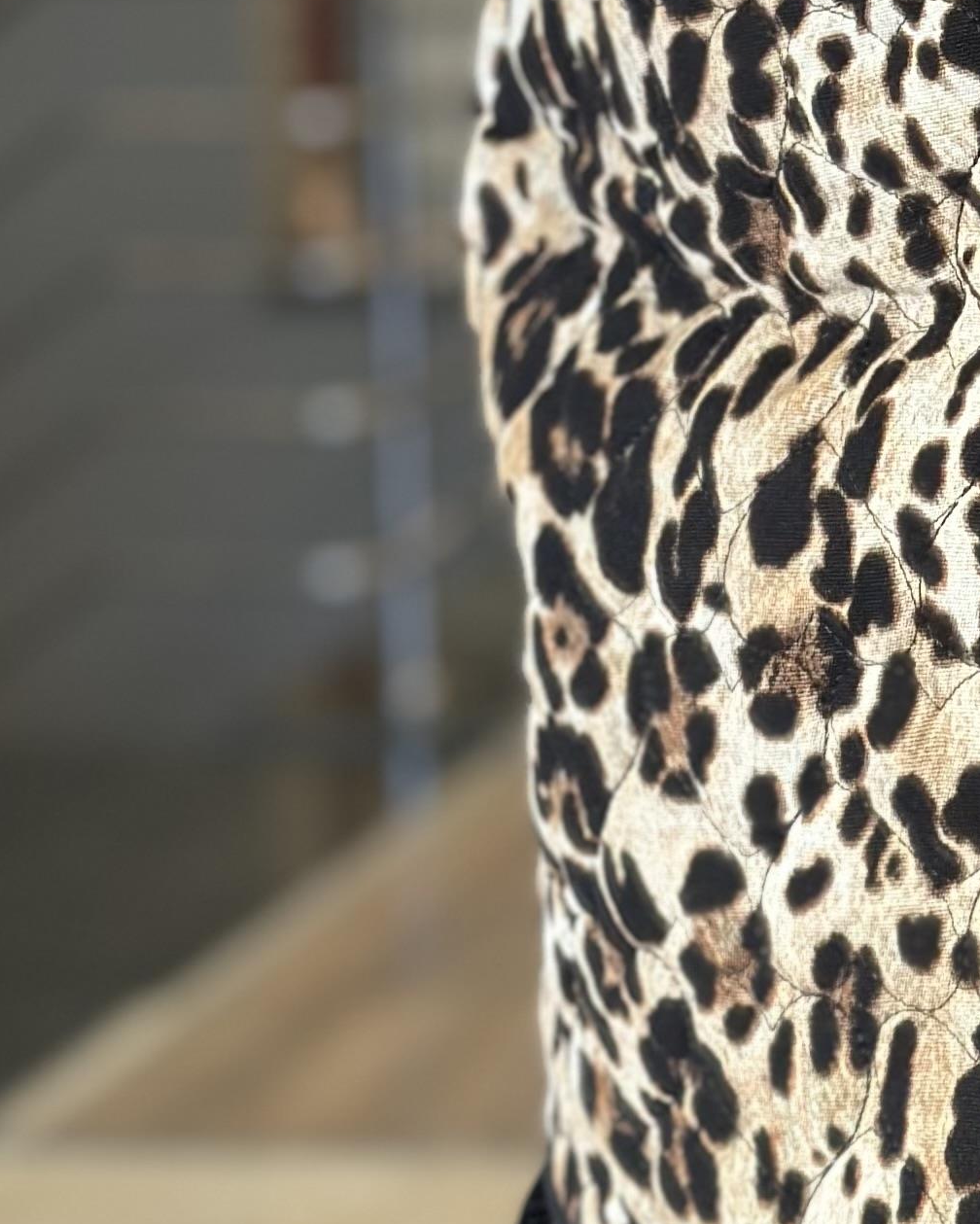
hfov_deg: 10.1
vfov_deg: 12.7
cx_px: 1234
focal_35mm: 150
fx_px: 5436
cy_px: -61
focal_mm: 6.86
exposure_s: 1/79
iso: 125
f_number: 1.78
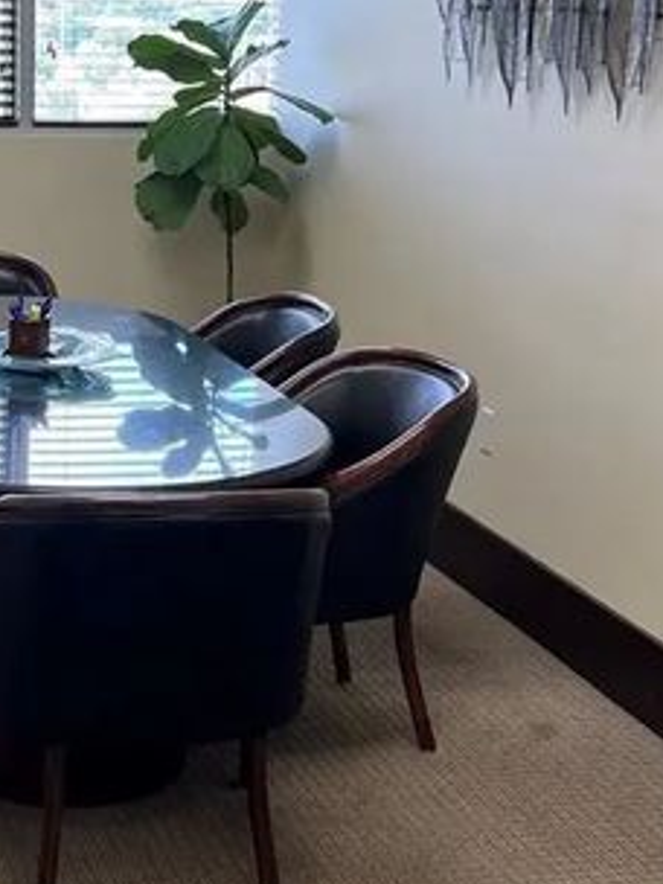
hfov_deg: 19.9
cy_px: 443
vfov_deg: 26.7
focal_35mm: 73
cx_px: 131
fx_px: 1864
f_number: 1.5
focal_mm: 5.7
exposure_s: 1/120
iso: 80
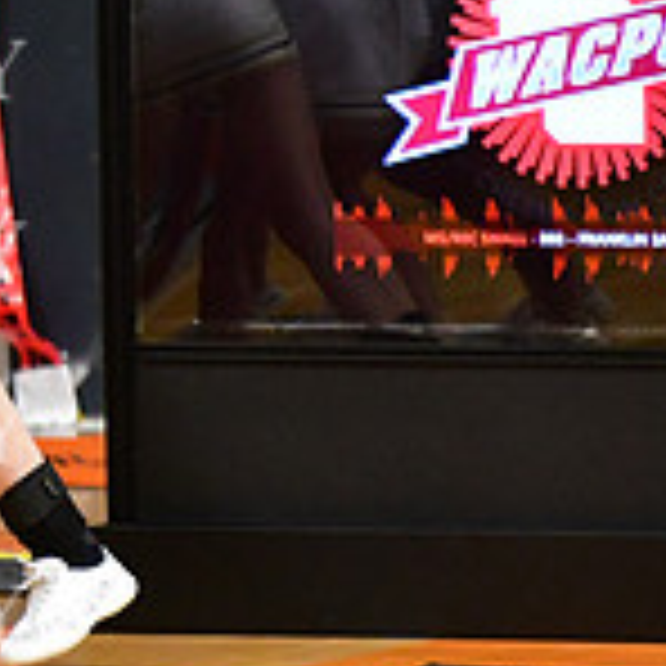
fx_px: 21745
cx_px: -626
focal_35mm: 999
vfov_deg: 1.8
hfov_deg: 1.8
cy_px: -20
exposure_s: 1/500
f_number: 3.2
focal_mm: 200
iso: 5000
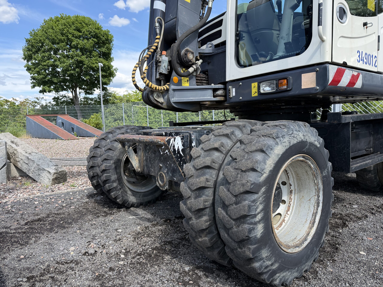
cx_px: 192
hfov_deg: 71.6
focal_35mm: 24
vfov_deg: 56.8
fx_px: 266
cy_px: 144
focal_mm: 6.76
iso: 100
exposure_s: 1/1464
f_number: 1.78
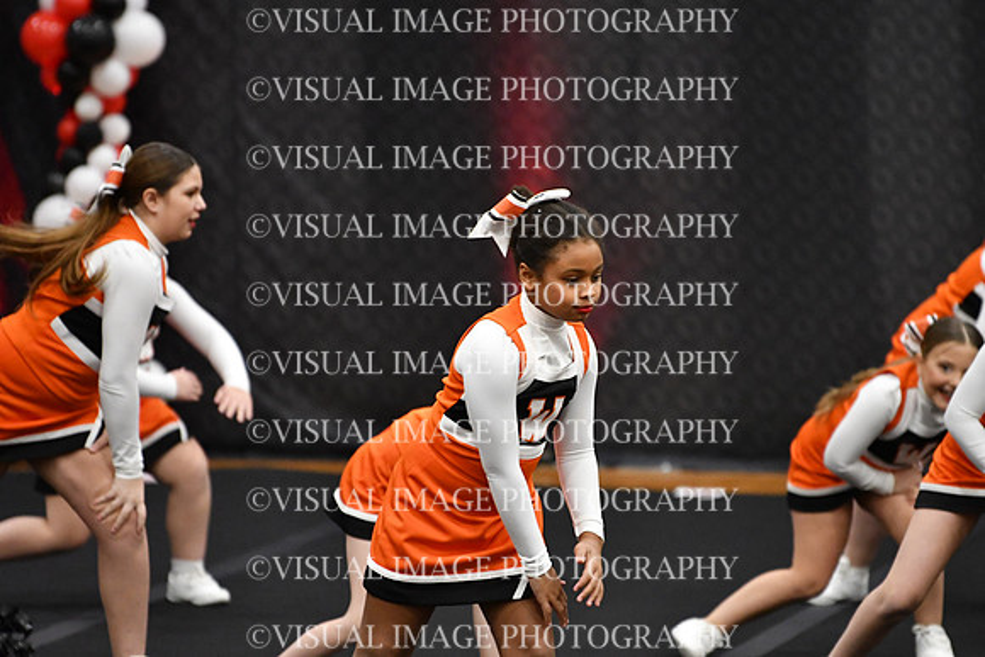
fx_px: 8210
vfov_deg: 4.6
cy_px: 328
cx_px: 492
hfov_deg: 6.9
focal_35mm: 300
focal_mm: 200
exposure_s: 1/800
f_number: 2.8
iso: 5000
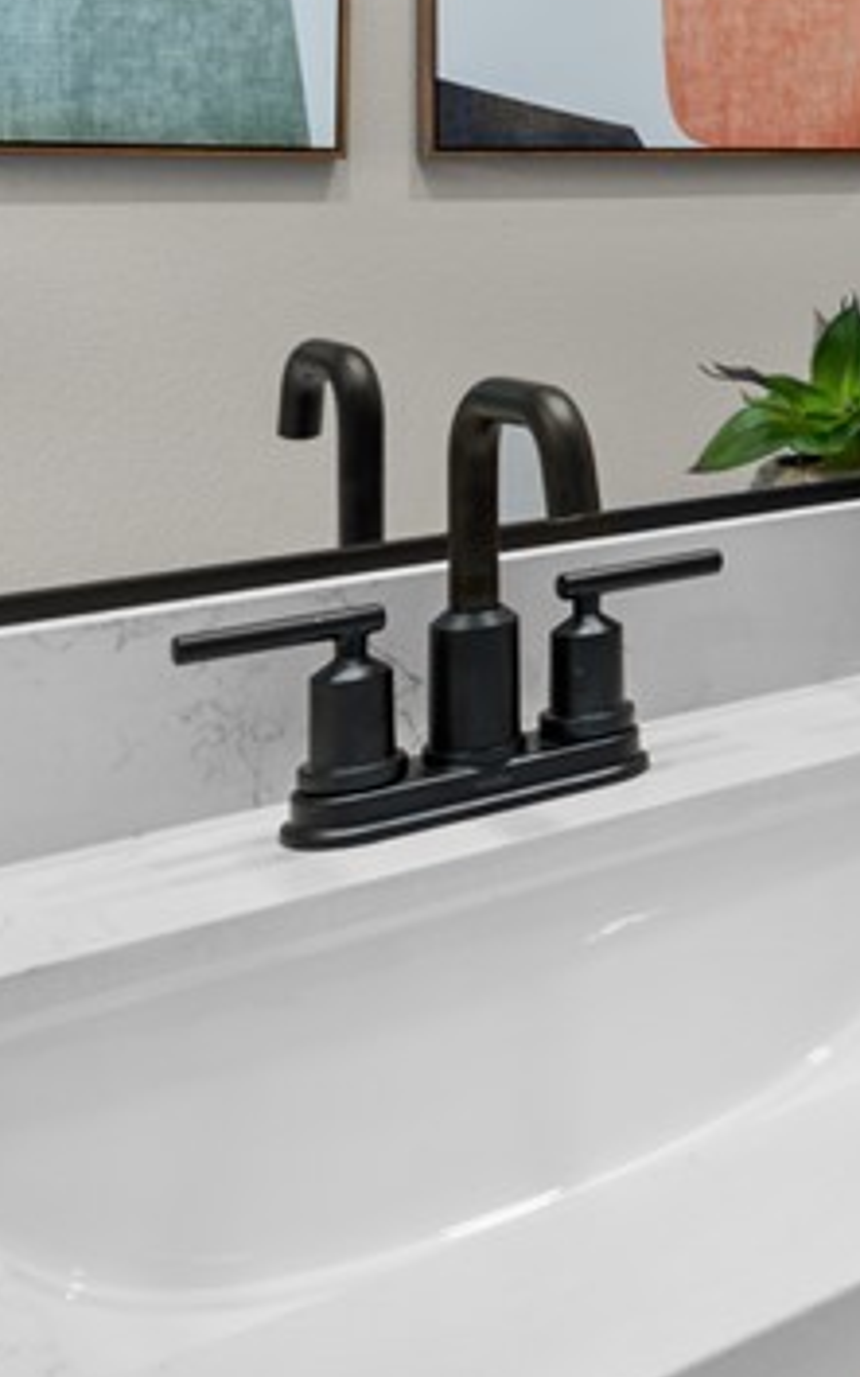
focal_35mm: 50
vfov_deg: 37.9
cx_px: 1586
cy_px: 163
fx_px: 1877
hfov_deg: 19.1
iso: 200
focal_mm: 16
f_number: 8
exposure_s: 1/4
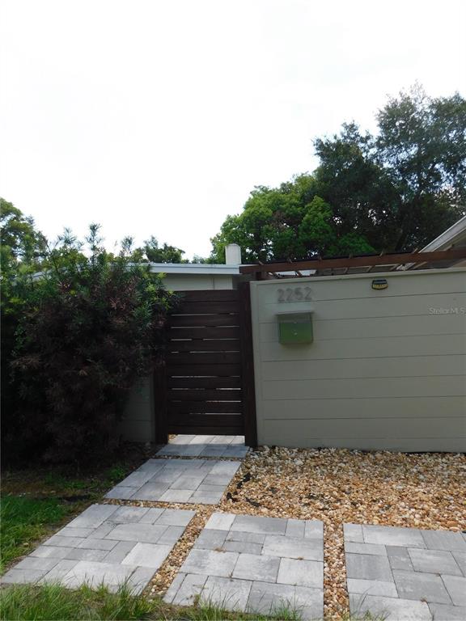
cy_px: 310
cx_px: 233
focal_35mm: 23
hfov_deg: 58.9
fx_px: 413
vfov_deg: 73.9
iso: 125
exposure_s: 1/800
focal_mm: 4
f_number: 3
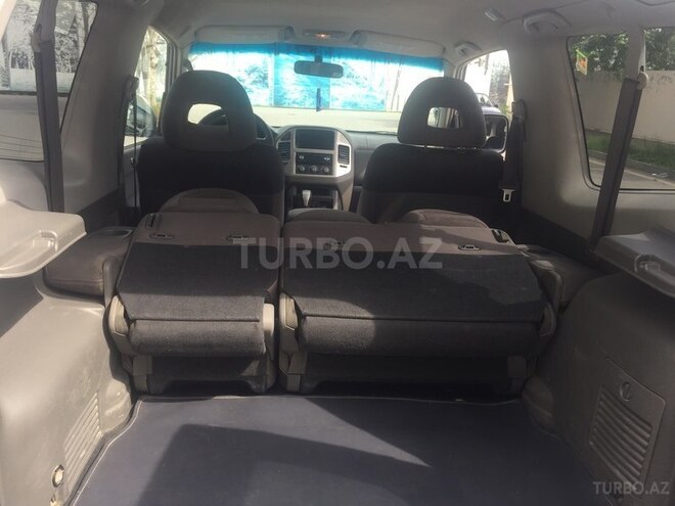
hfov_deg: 61.7
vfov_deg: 48.2
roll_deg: -3.9
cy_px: 253
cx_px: 338
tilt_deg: -15.8
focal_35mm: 29
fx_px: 565
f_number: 2.2
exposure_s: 1/335
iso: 32
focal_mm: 4.15
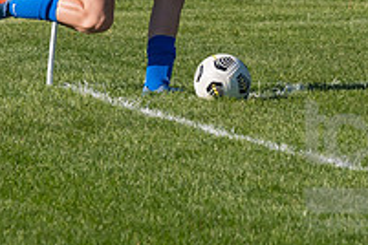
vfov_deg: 1.9
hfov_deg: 2.9
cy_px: -91
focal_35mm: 712
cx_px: 101
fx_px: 7278
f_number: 5.6
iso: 250
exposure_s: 1/1600
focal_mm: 165
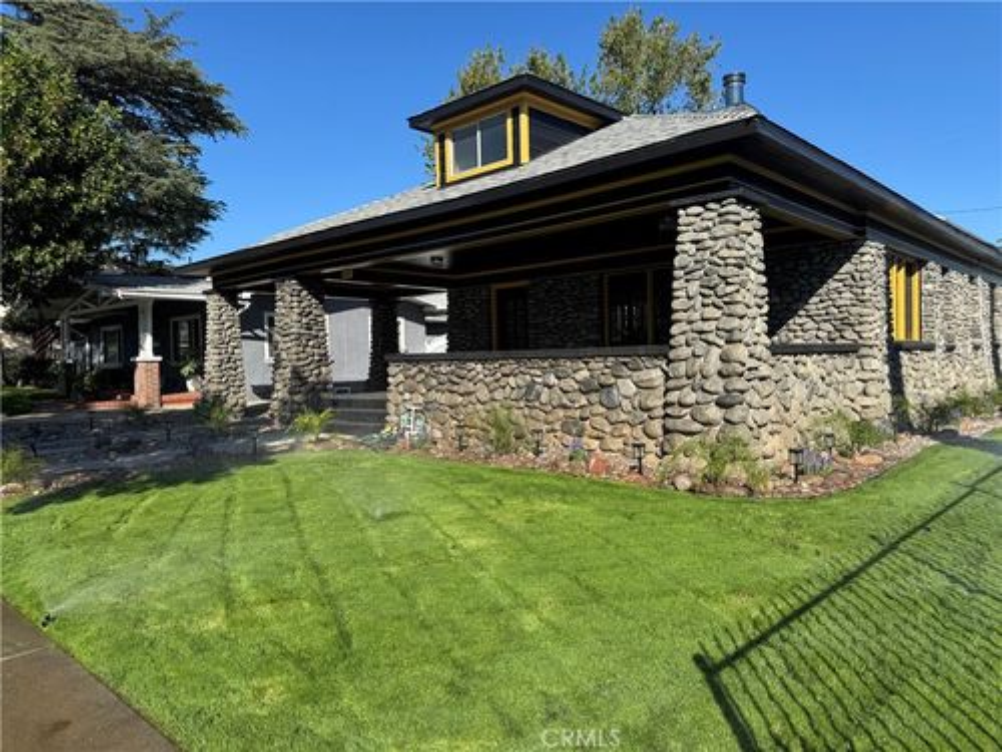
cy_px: 376
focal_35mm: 24
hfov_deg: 71.6
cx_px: 501
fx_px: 695
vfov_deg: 56.8
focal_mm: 6.76
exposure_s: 1/3096
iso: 80
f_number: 1.78
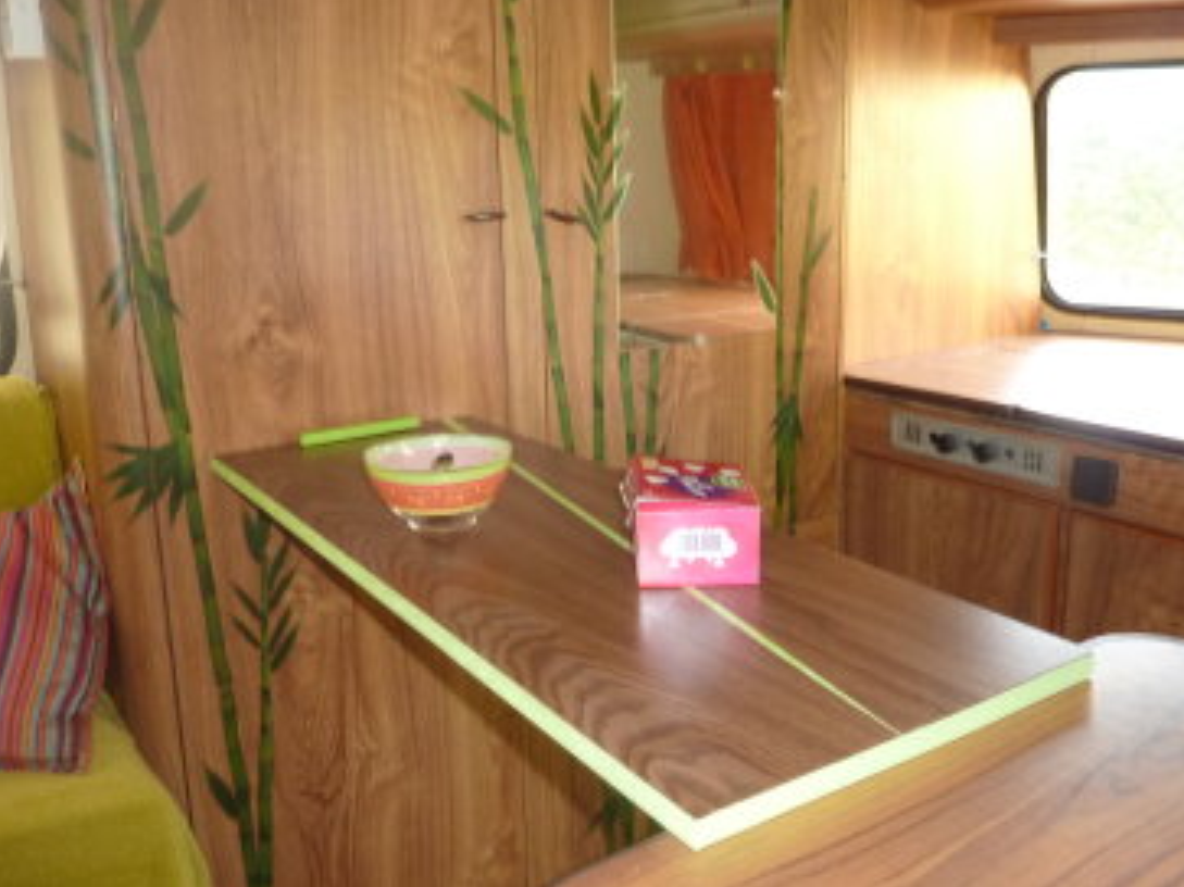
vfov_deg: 44.1
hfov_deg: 56.8
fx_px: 1094
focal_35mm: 32
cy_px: 401
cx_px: 613
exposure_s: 1/8
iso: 200
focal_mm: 4.1
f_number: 3.3
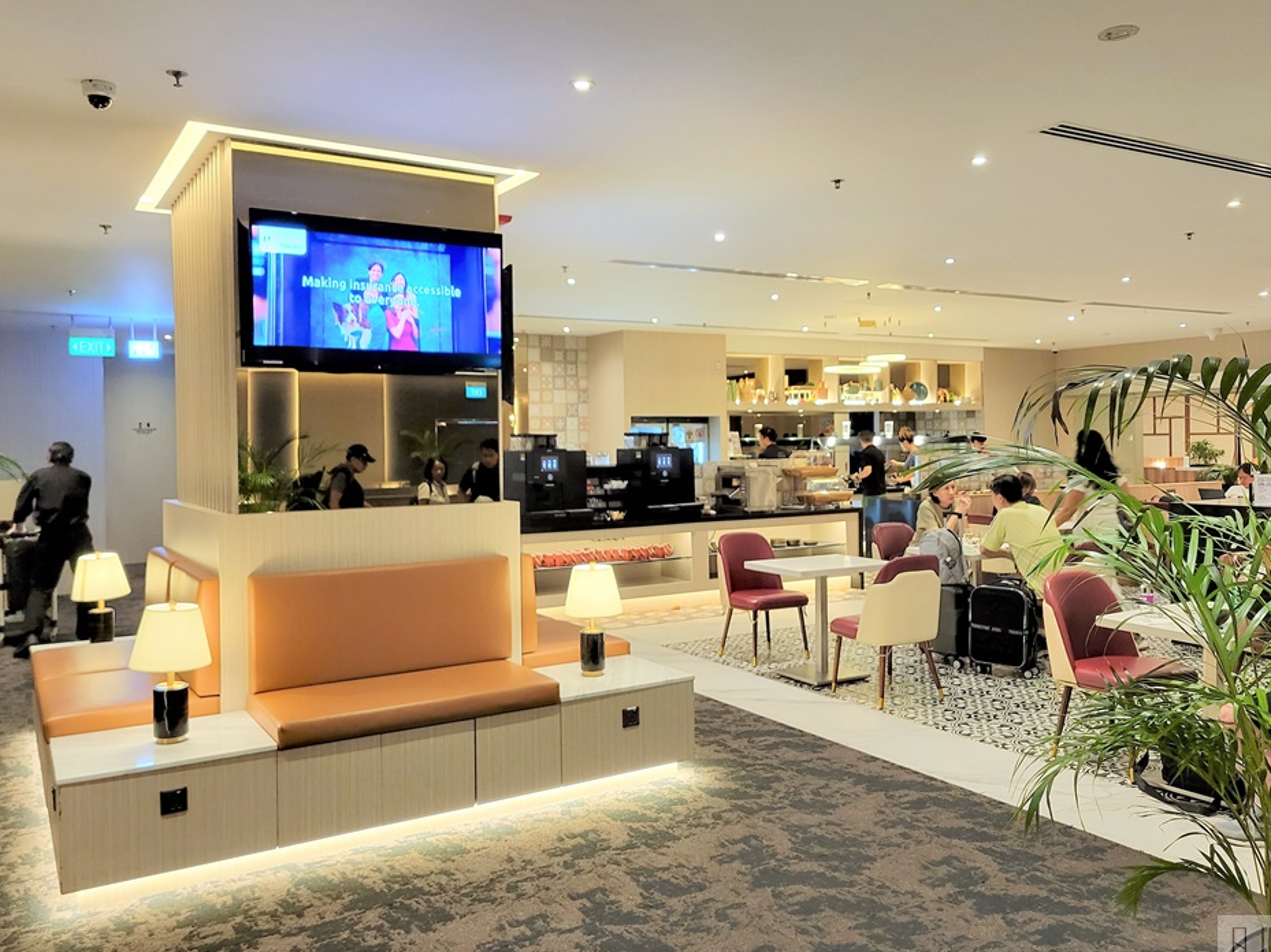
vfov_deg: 49.7
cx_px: 670
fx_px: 1028
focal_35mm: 28
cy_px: 460
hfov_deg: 63.4
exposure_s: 1/50
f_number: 1.8
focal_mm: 5.4
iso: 250
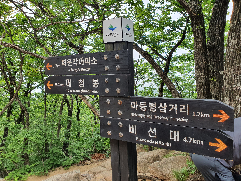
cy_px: 90
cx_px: 120
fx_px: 181
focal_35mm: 26
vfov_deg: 53.1
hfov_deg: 67.3
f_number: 2.4
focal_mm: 4.32
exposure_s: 1/586
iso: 50
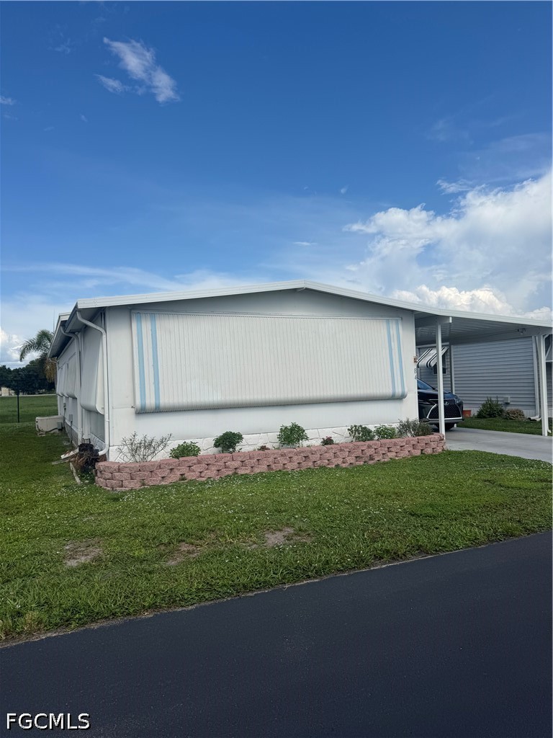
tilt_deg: +1.2
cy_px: 369
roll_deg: +1.4
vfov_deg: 71.6
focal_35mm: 24
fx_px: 511
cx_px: 276
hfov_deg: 56.8
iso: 80
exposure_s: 1/7092
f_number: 1.78
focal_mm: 6.76
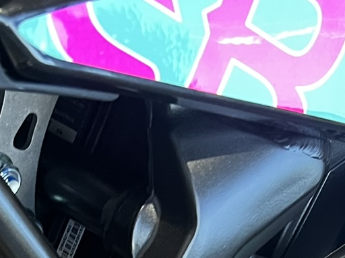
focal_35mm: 104
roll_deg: -29.0
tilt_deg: -35.0
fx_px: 1037
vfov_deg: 13.0
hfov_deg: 18.8
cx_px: 92
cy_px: 446
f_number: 1.5
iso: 250
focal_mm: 5.7
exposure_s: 1/60
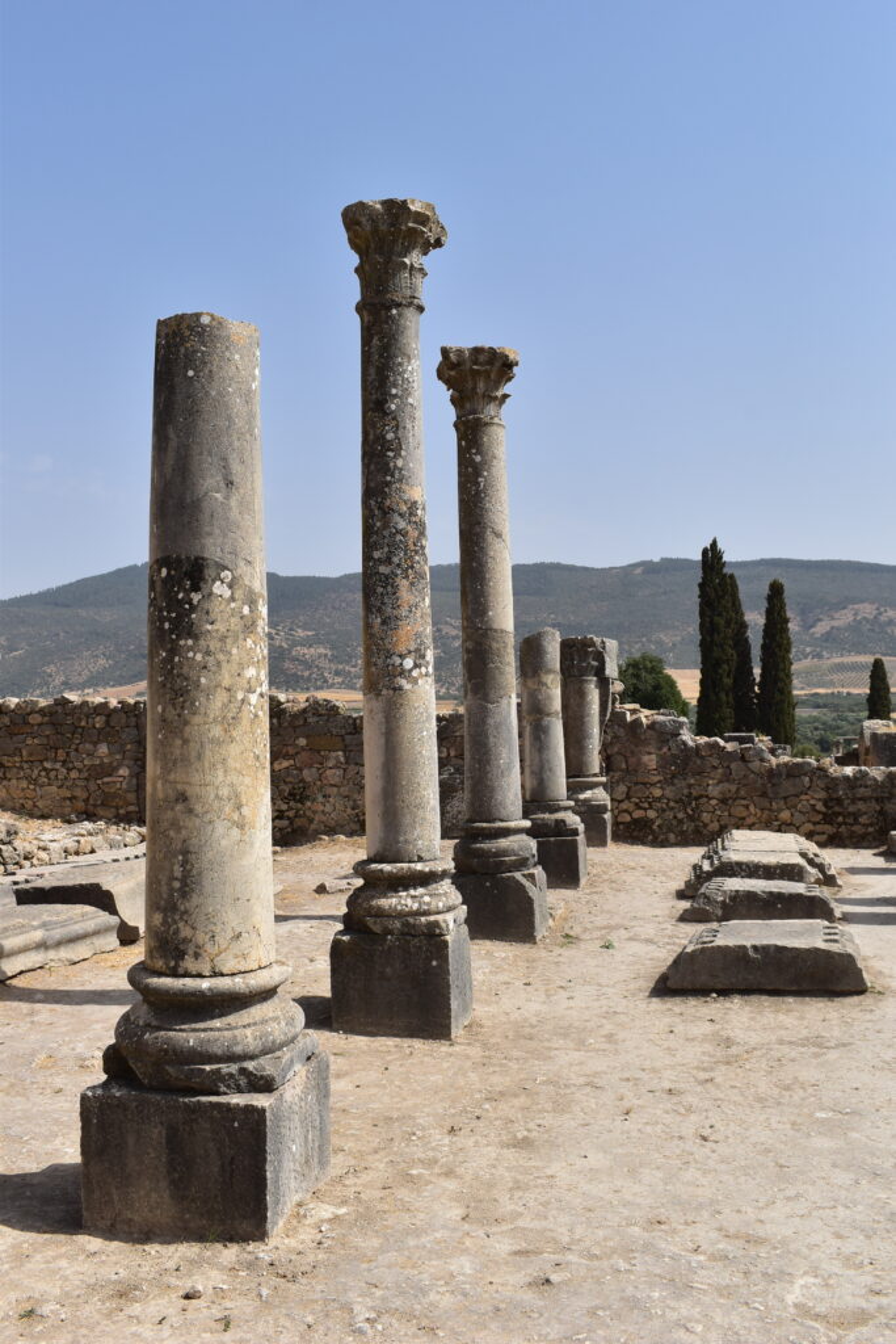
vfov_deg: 55.1
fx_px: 1287
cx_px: 448
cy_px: 672
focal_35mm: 34
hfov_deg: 38.4
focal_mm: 23
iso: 280
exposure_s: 1/500
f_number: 11
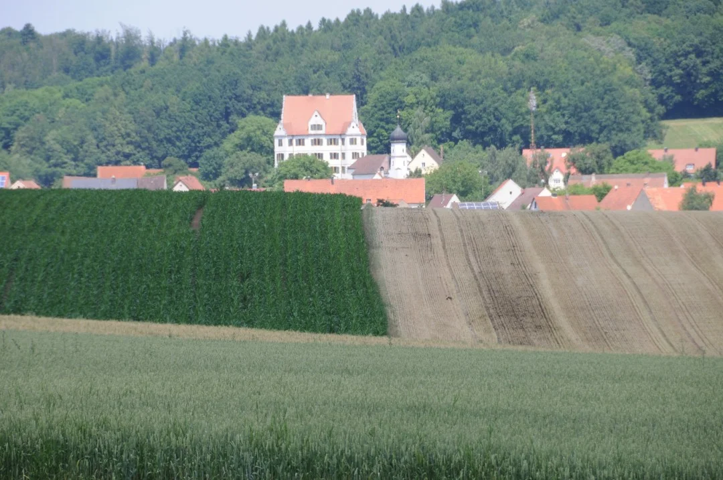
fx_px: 6017
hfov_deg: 6.9
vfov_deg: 4.6
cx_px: 362
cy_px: 240
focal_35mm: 300
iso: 200
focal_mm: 200
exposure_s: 1/250
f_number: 8
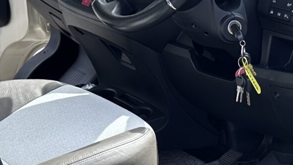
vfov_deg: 12.8
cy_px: 228
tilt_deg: -30.7
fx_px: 707
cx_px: 302
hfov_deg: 22.4
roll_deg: +0.1
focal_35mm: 91
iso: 80
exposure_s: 1/672
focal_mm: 6.86
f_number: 1.78
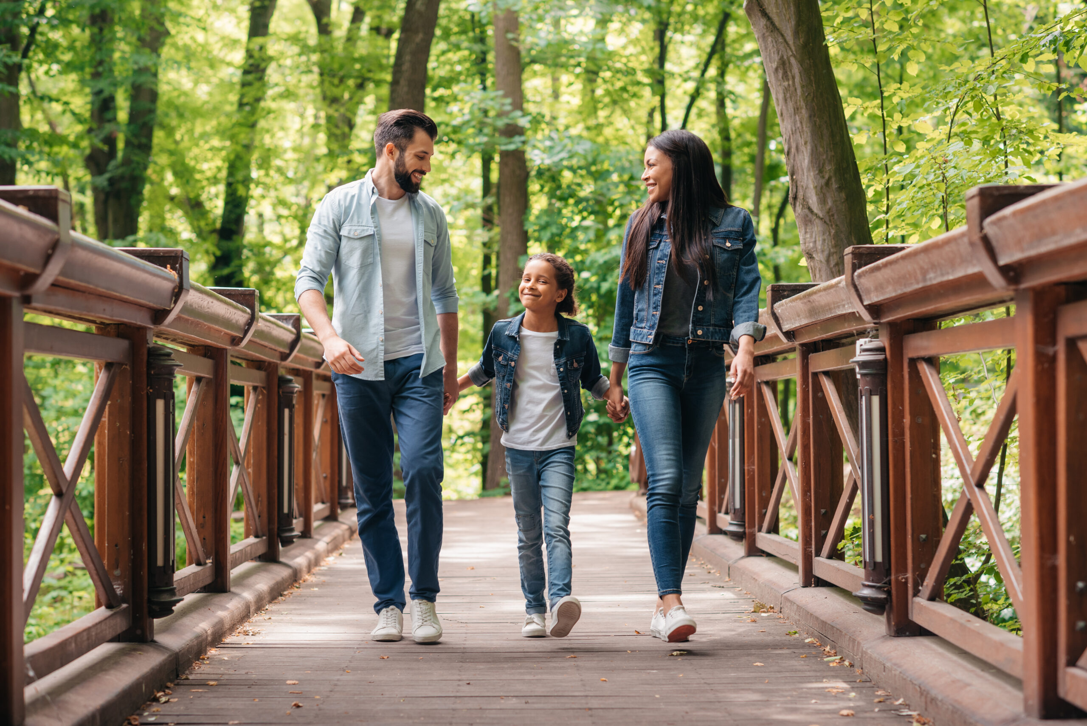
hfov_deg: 23.9
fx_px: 2567
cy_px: 363
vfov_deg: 16.1
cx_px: 544
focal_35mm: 85
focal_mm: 85
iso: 400
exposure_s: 1/250
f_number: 3.5
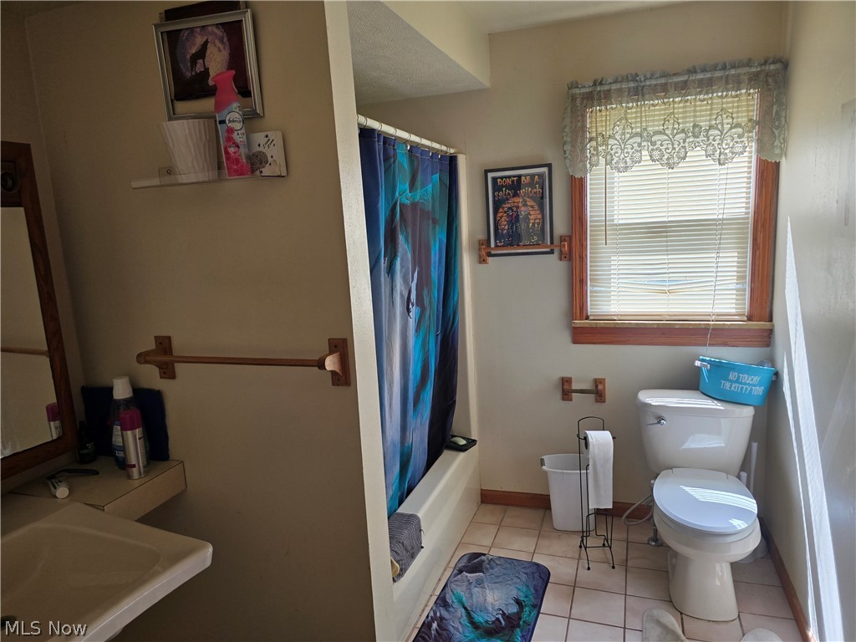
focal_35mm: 23
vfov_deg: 58.9
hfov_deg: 73.9
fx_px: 569
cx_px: 428
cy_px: 321
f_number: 1.7
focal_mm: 6.3
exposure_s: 1/180
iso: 80
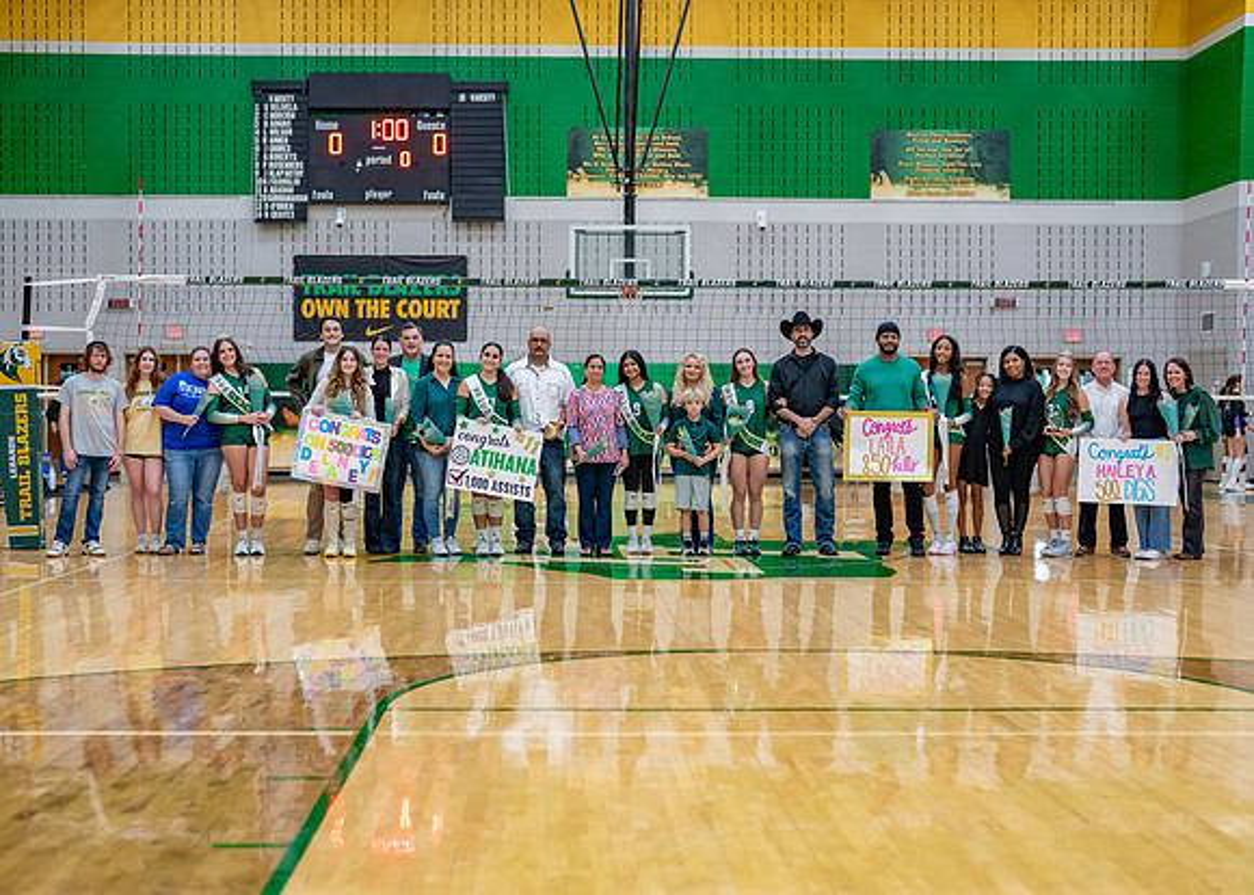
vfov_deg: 25.4
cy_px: 464
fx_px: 1982
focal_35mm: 56
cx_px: 584
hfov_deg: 35.1
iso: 800
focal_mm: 50
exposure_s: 1/400
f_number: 2
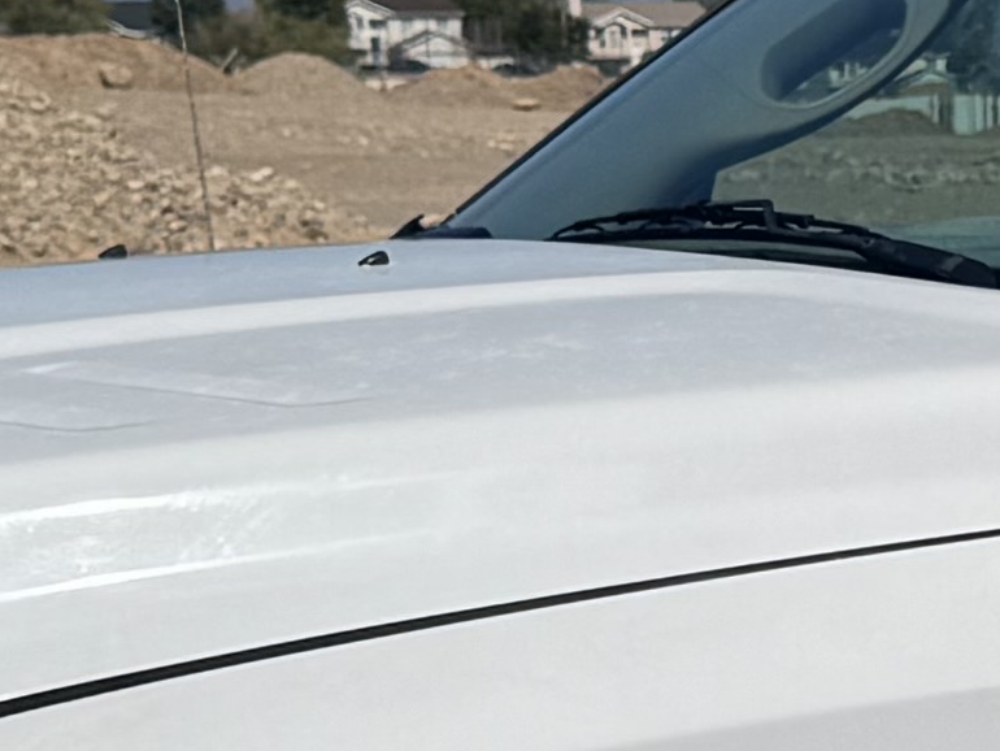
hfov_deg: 10.5
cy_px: 544
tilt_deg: -6.5
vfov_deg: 8.3
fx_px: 5144
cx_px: 1708
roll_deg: +1.3
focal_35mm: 178
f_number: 1.78
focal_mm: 6.76
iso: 80
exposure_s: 1/12346
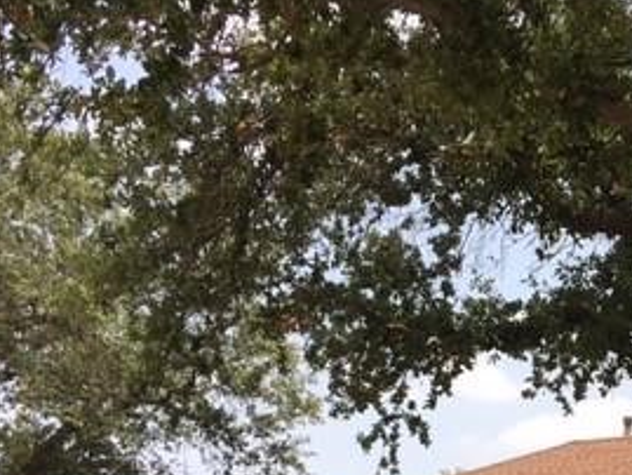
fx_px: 1260
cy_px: 501
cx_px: 573
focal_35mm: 69
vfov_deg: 20.5
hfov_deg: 27.1
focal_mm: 4.15
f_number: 2.2
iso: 25
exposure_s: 1/739
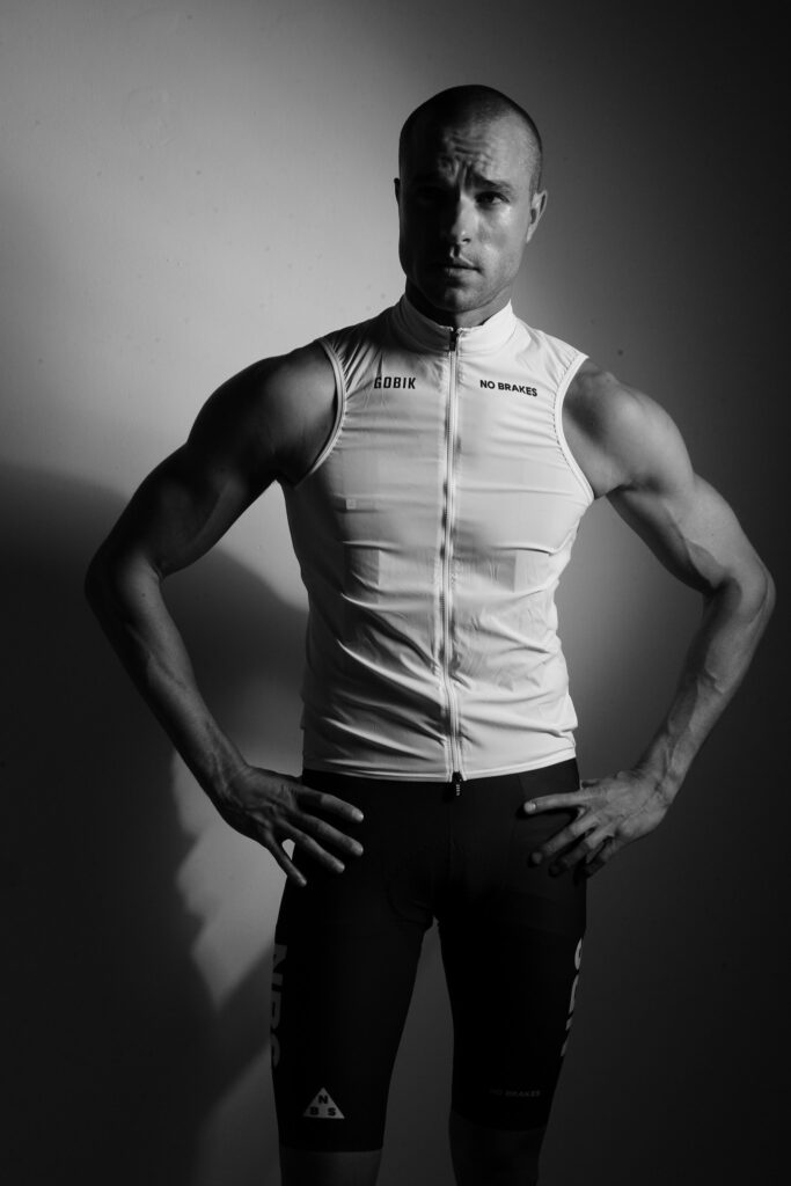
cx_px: 396
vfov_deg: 40.3
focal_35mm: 49
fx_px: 1614
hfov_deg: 27.5
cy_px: 593
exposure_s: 1/160
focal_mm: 49
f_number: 20
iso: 2500
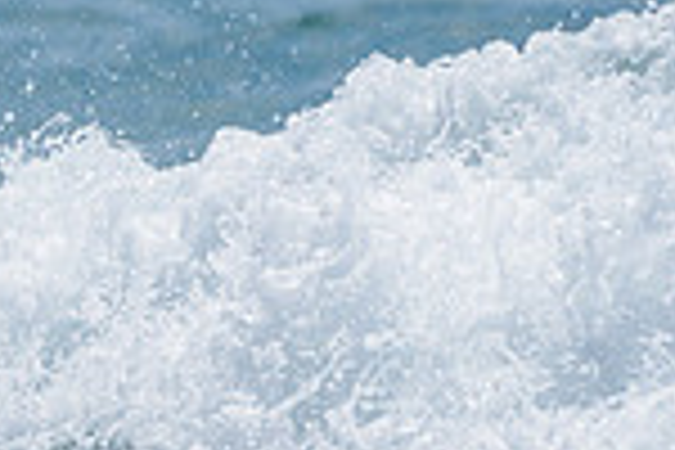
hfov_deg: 0.9
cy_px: 260
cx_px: -299
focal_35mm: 2368
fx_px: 44397
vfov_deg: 0.6
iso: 125
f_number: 5.6
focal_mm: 500
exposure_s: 1/2000
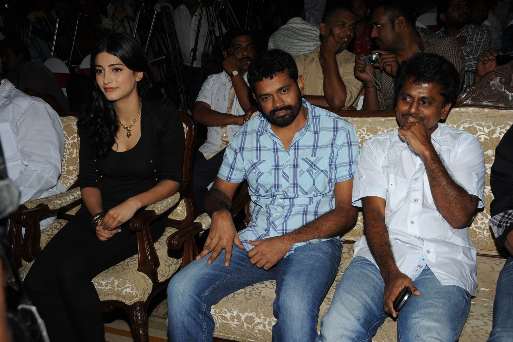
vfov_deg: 34.2
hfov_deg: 49.6
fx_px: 555
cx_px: 257
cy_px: 167
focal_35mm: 39
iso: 200
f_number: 11
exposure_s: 1/125
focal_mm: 38
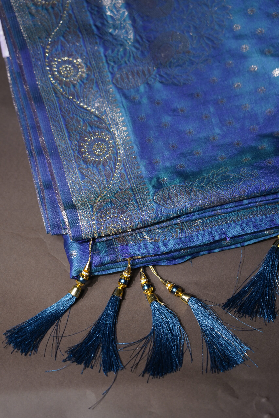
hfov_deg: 13.0
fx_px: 1220
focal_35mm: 105
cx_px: 140
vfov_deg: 19.5
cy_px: 209
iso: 800
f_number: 4
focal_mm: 105
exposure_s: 1/160
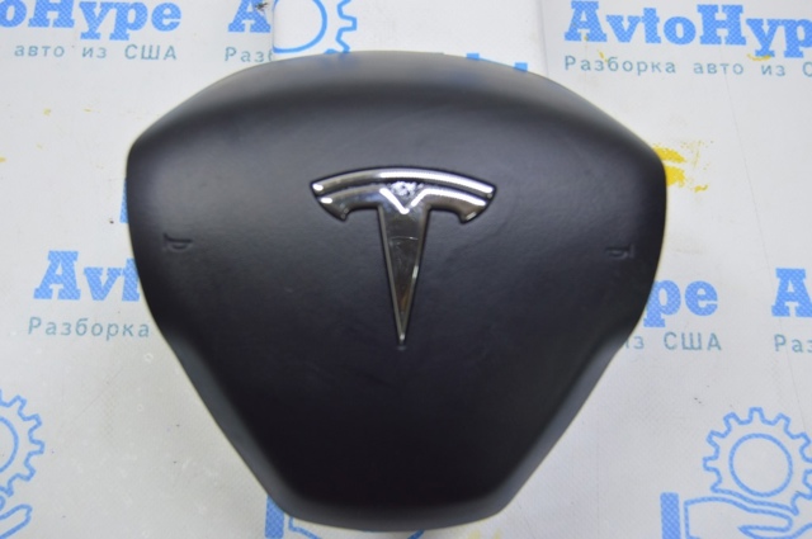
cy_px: 270
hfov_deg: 49.6
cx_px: 406
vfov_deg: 34.1
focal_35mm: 39
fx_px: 879
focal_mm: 26
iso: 400
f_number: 5.6
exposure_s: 1/20
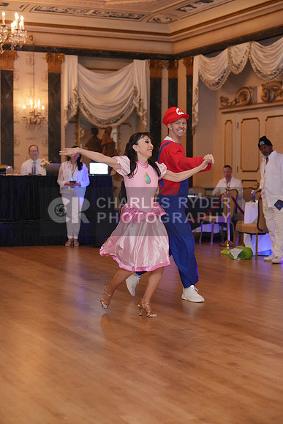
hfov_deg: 20.0
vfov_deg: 29.6
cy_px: 212
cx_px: 142
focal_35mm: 68
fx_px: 801
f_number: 3.2
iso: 8000
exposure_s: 1/250
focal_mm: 68
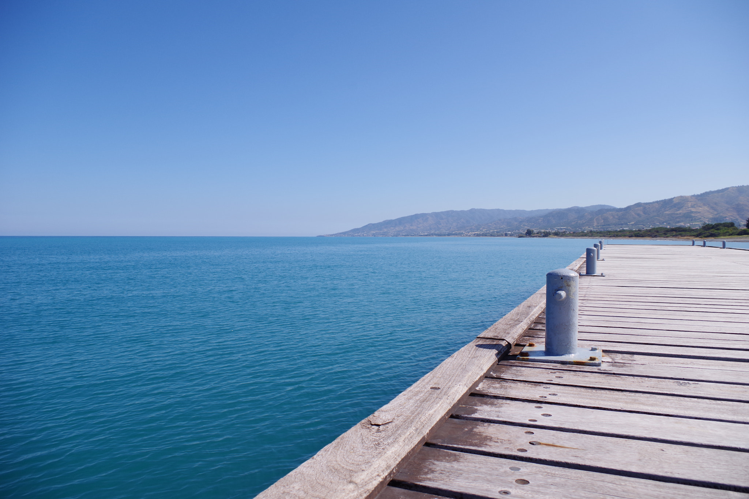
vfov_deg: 47.9
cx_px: 374
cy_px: 250
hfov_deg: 67.4
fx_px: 562
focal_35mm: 27
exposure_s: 1/500
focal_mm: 18
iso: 200
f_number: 8
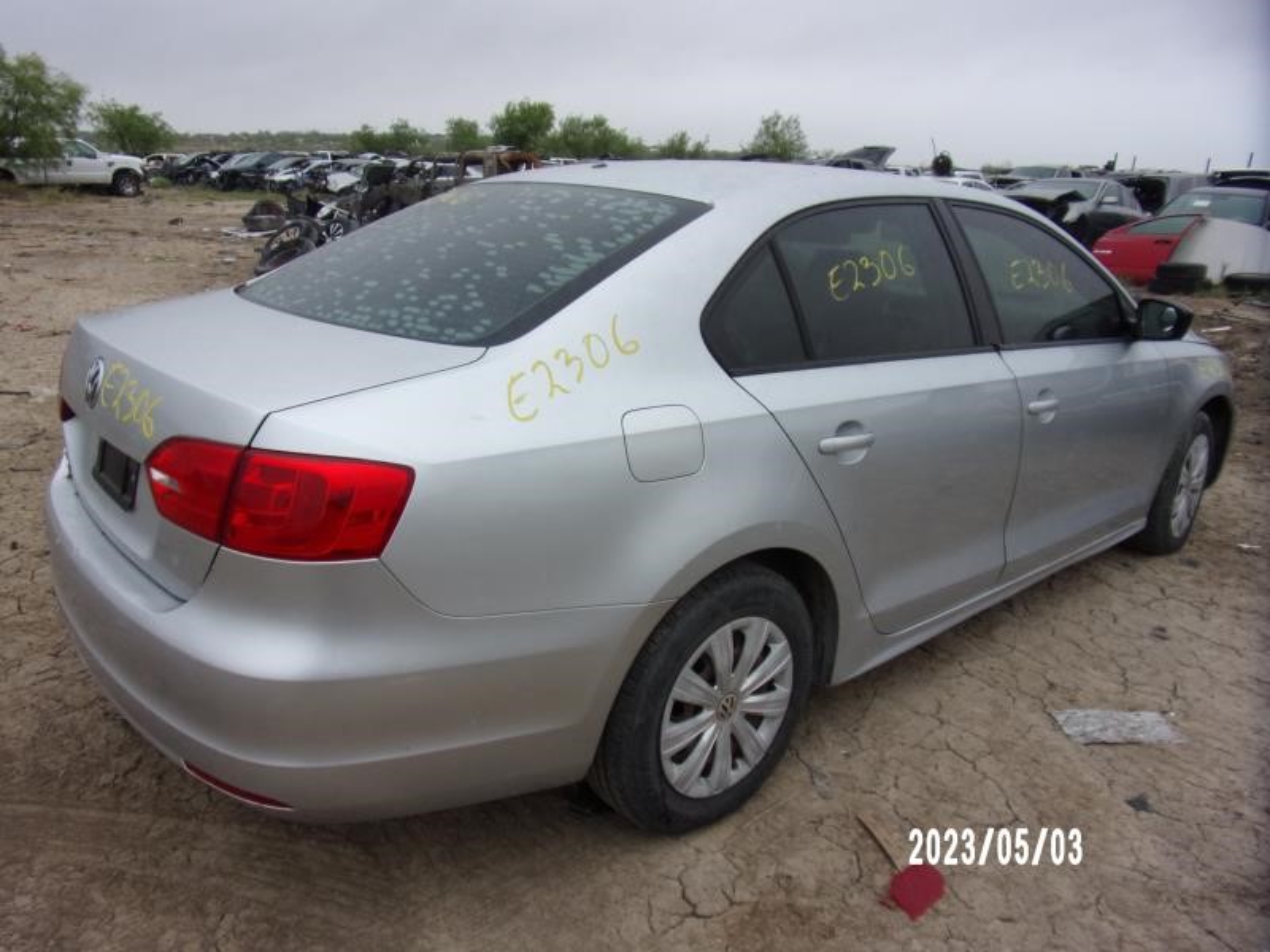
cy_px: 476
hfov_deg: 71.6
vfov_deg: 56.8
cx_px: 635
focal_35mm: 24
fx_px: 881
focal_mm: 4.3
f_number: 3.3
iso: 80
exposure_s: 1/170
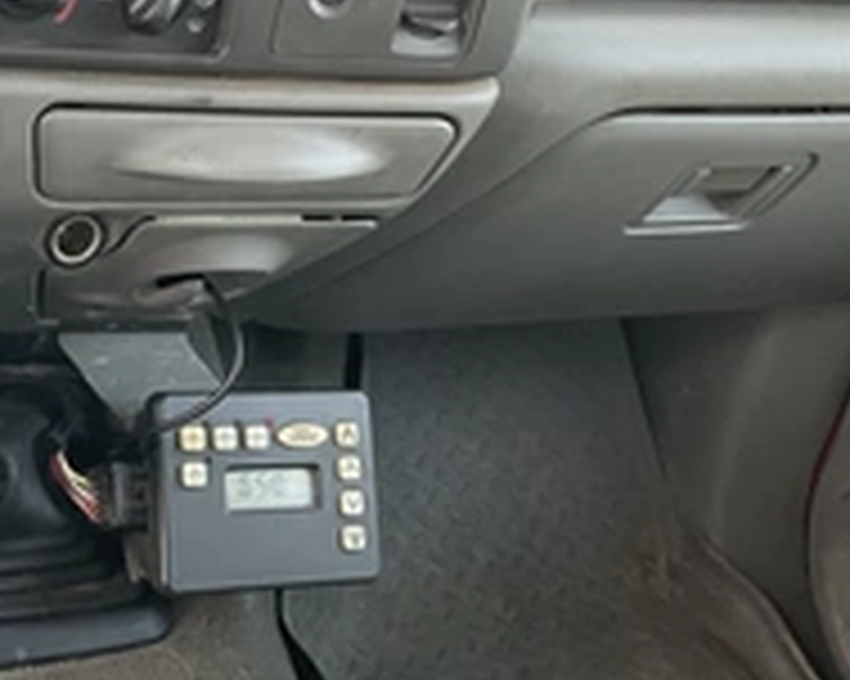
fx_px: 1509
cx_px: 94
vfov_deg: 24.9
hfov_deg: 30.2
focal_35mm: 60
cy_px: 135
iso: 100
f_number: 1.8
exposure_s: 1/60
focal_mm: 3
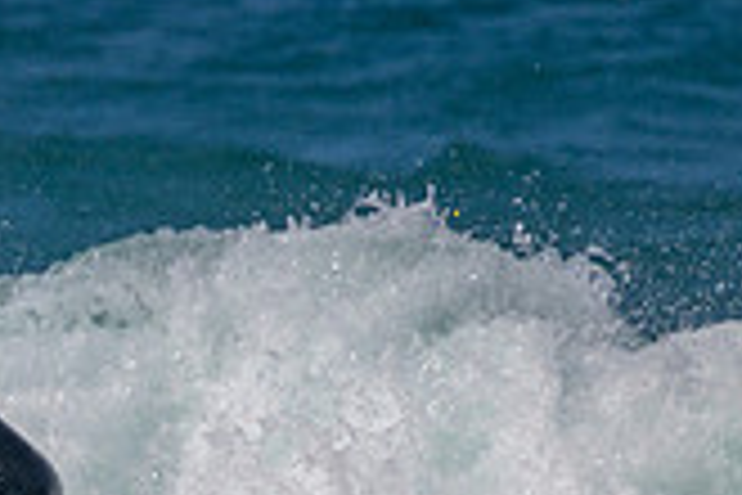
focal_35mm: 2809
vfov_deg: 0.5
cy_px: 718
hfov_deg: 0.7
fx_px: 57892
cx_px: -216
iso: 360
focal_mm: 800
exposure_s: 1/1600
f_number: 11
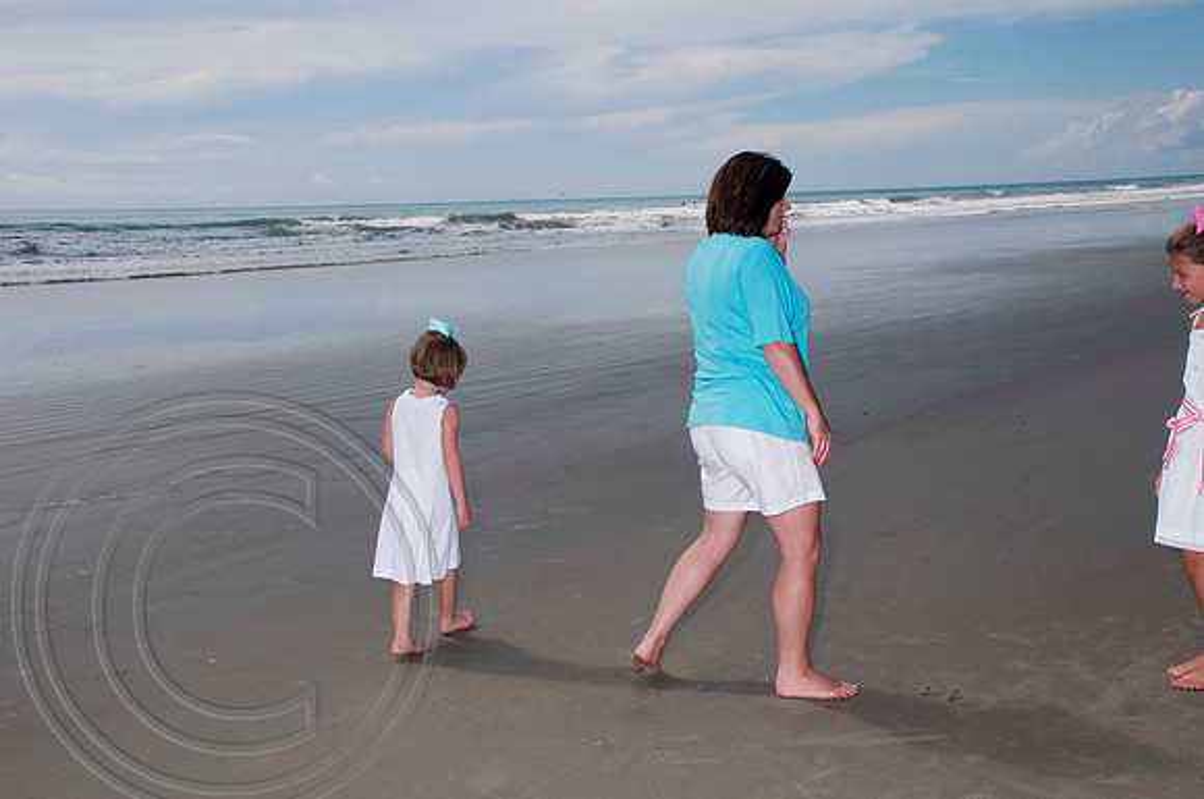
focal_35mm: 42
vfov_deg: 31.8
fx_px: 1403
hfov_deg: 46.5
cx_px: 602
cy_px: 400
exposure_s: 1/250
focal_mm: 28
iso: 100
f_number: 11
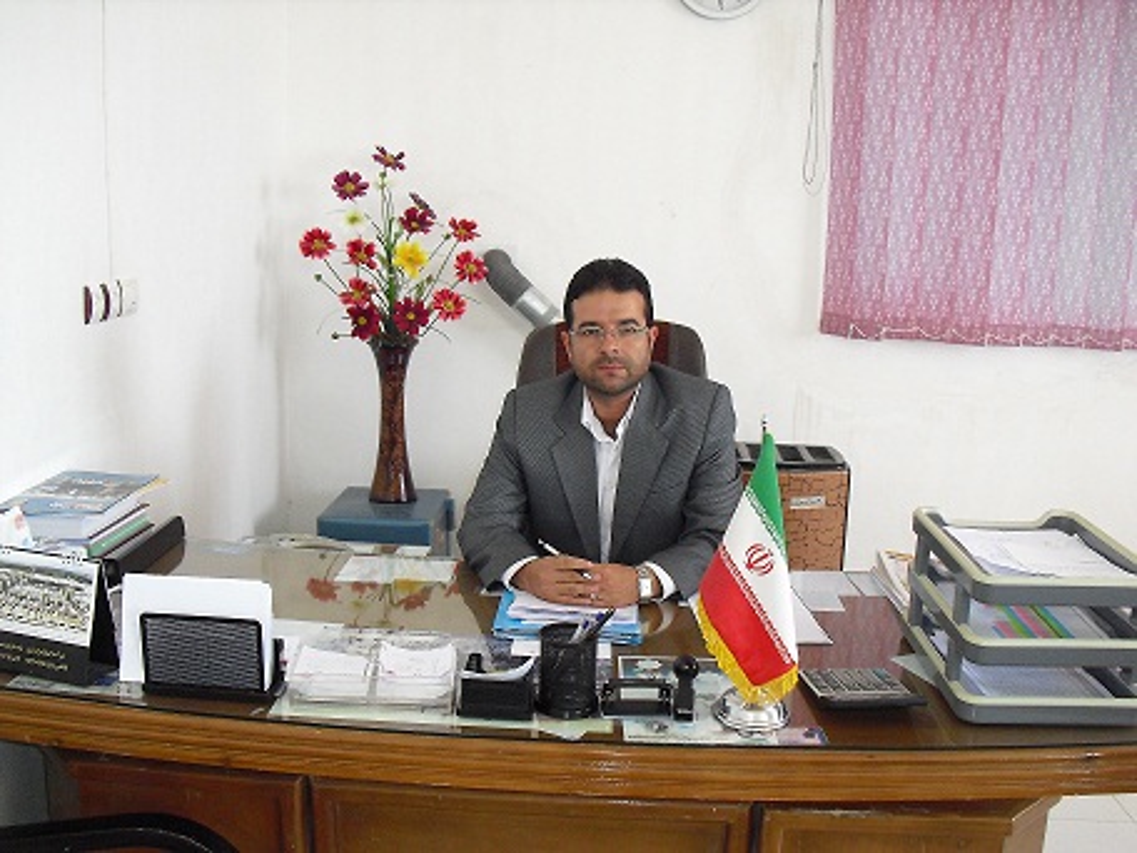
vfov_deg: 39.7
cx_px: 568
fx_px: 1182
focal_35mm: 36
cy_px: 426
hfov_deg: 51.4
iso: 400
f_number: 3.1
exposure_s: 1/60
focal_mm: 6.3
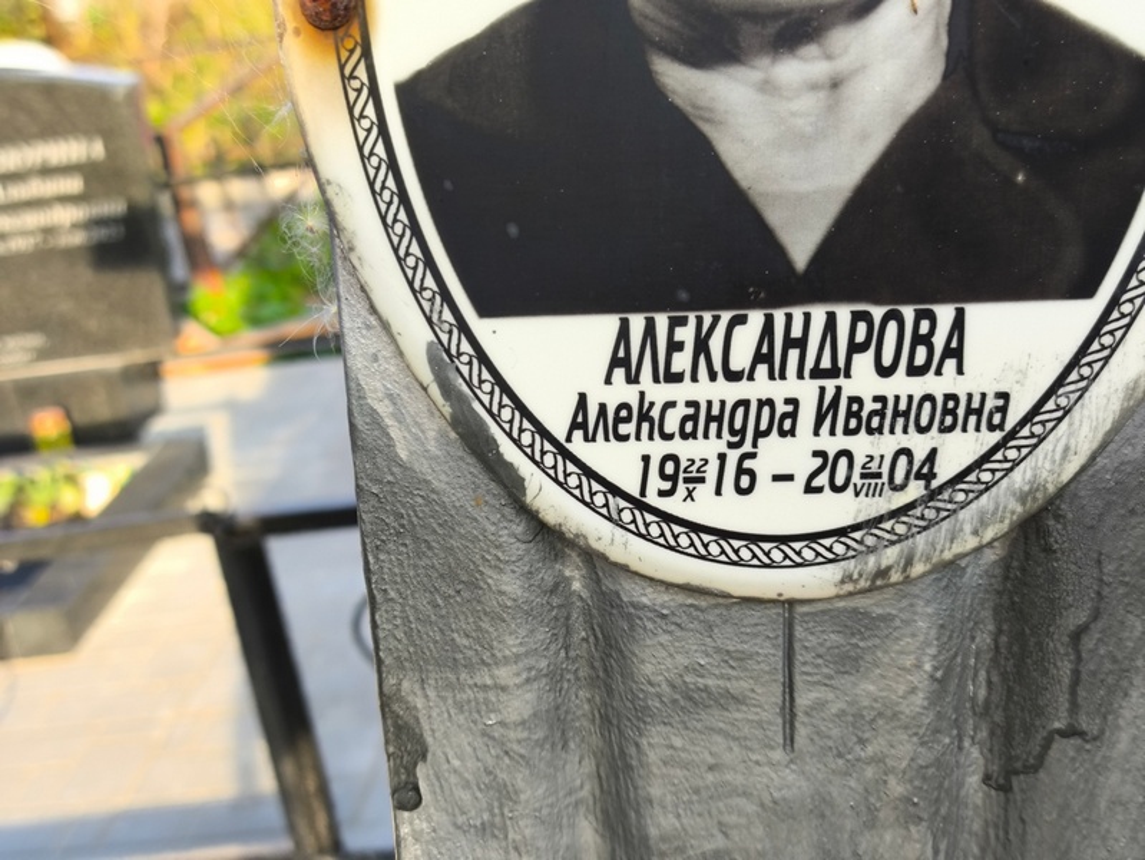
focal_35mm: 50
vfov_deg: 29.1
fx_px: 1655
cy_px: 430
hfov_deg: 38.2
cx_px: 572
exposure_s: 1/120
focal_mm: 4.71
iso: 50
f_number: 1.7
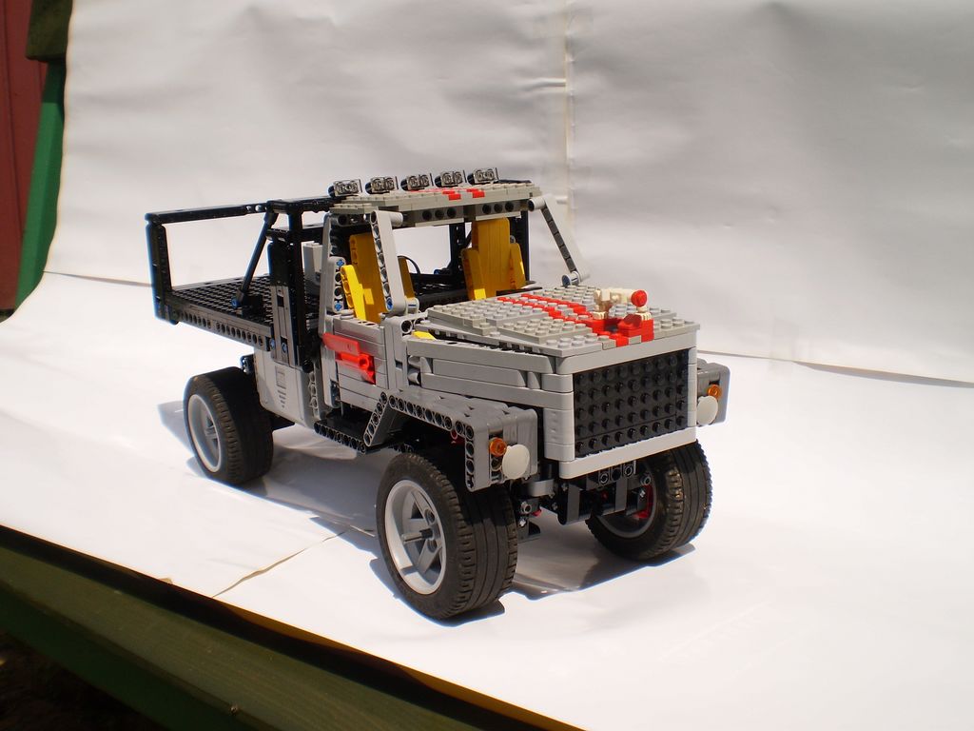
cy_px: 366
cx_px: 487
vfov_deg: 39.7
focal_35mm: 36
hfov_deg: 51.4
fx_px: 1013
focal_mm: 6.3
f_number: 4.6
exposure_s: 1/2000
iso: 64
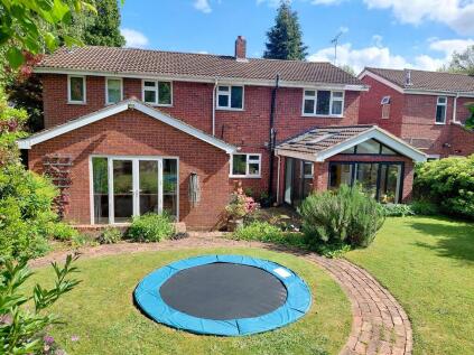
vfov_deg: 54.9
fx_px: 342
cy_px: 178
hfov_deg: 69.4
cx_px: 237
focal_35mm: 25
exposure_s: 1/1237
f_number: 1.8
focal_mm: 4.69
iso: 50
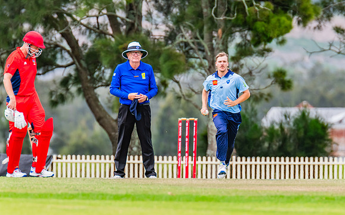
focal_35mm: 809
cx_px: 225
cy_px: 105
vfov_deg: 1.6
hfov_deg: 2.6
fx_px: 7605
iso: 800
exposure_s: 1/1250
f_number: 9
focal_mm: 600
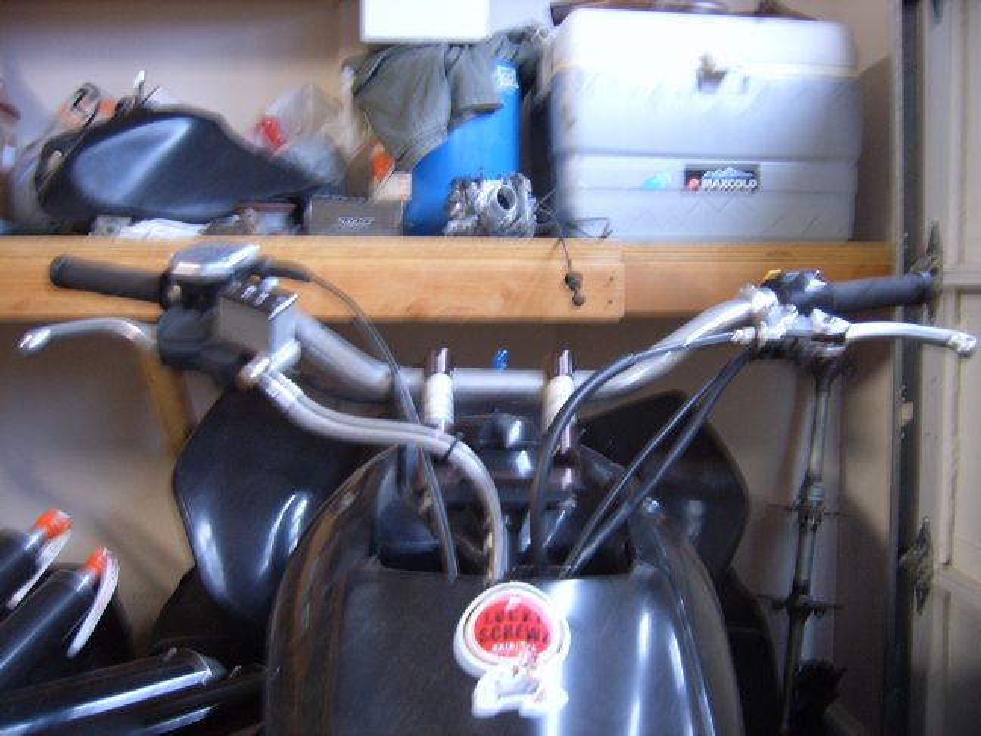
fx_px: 992
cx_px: 490
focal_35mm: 35
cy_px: 368
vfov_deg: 40.7
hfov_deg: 52.6
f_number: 2.8
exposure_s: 1/4
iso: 100
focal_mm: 5.8
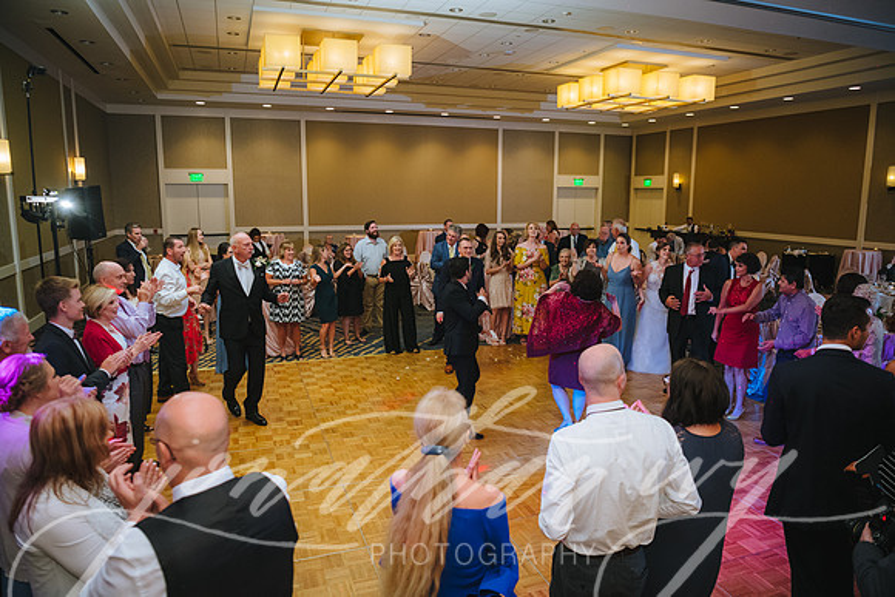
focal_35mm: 24
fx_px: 597
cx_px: 448
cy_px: 298
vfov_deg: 53.2
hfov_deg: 73.7
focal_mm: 24
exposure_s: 1/80
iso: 1250
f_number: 2.8
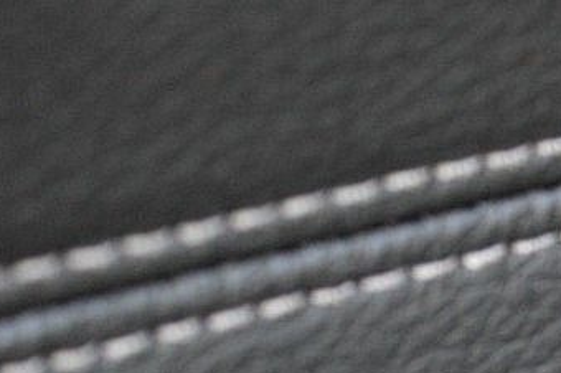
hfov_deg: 5.9
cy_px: 878
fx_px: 5355
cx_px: 1117
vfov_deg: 3.9
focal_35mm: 344
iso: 800
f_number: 5.3
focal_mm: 48
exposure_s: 1/30
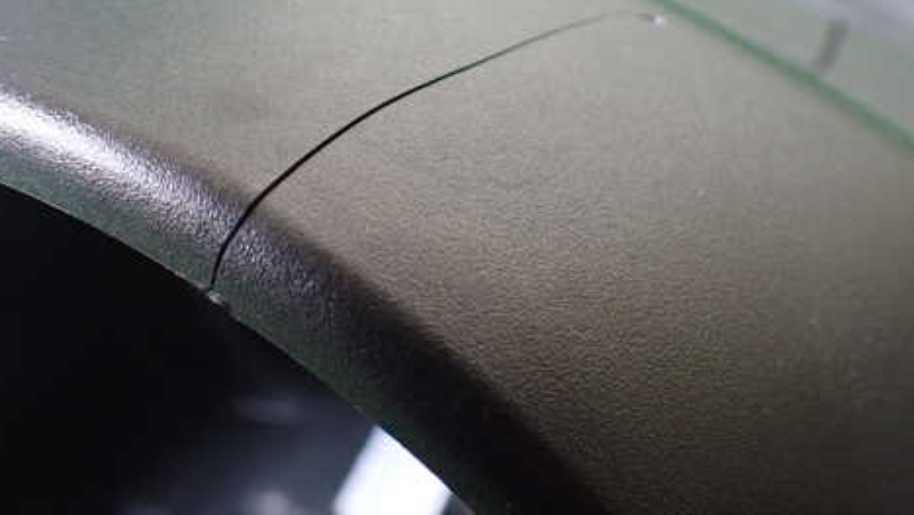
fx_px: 1018
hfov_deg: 48.3
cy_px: 157
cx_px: 436
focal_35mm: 42
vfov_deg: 28.1
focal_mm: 5.4
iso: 800
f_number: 2.3
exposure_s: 1/125
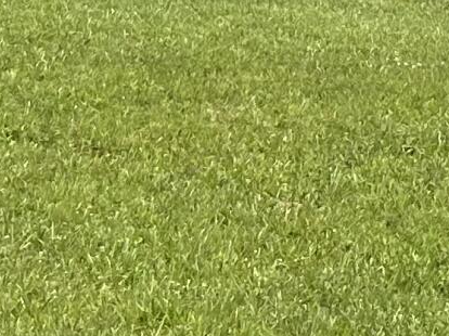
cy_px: -672
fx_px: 2256
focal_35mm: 174
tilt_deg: +9.0
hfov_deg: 11.1
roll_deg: +2.1
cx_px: 598
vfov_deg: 7.5
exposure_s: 1/7042
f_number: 1.78
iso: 80
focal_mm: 6.86
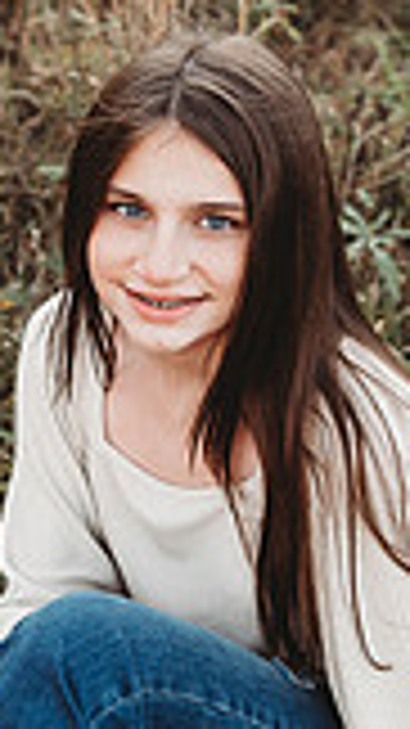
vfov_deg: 29.9
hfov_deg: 17.2
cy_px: 230
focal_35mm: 70
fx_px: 1354
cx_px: 221
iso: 200
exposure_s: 1/400
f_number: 2.5
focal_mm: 24
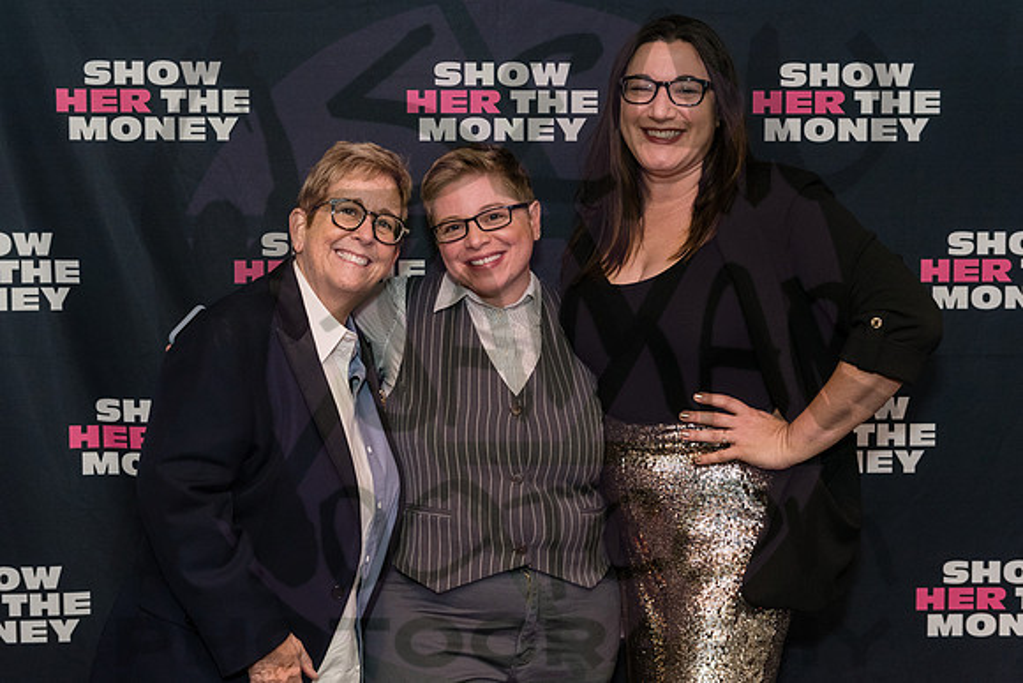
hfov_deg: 38.8
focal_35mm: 51
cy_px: 342
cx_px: 502
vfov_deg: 26.4
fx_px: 1453
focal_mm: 48
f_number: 4
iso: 3200
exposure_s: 1/200
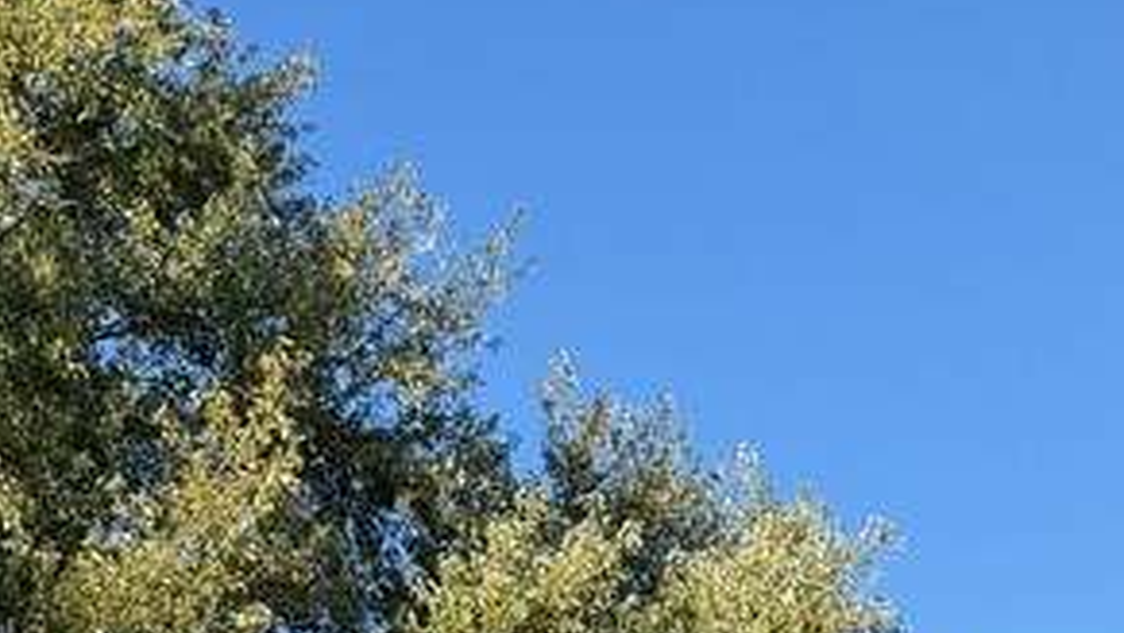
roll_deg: +3.0
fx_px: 2743
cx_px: 548
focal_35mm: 92
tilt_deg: -8.0
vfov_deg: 10.0
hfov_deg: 23.2
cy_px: 1860
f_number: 1.78
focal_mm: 6.76
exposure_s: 1/1949
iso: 100
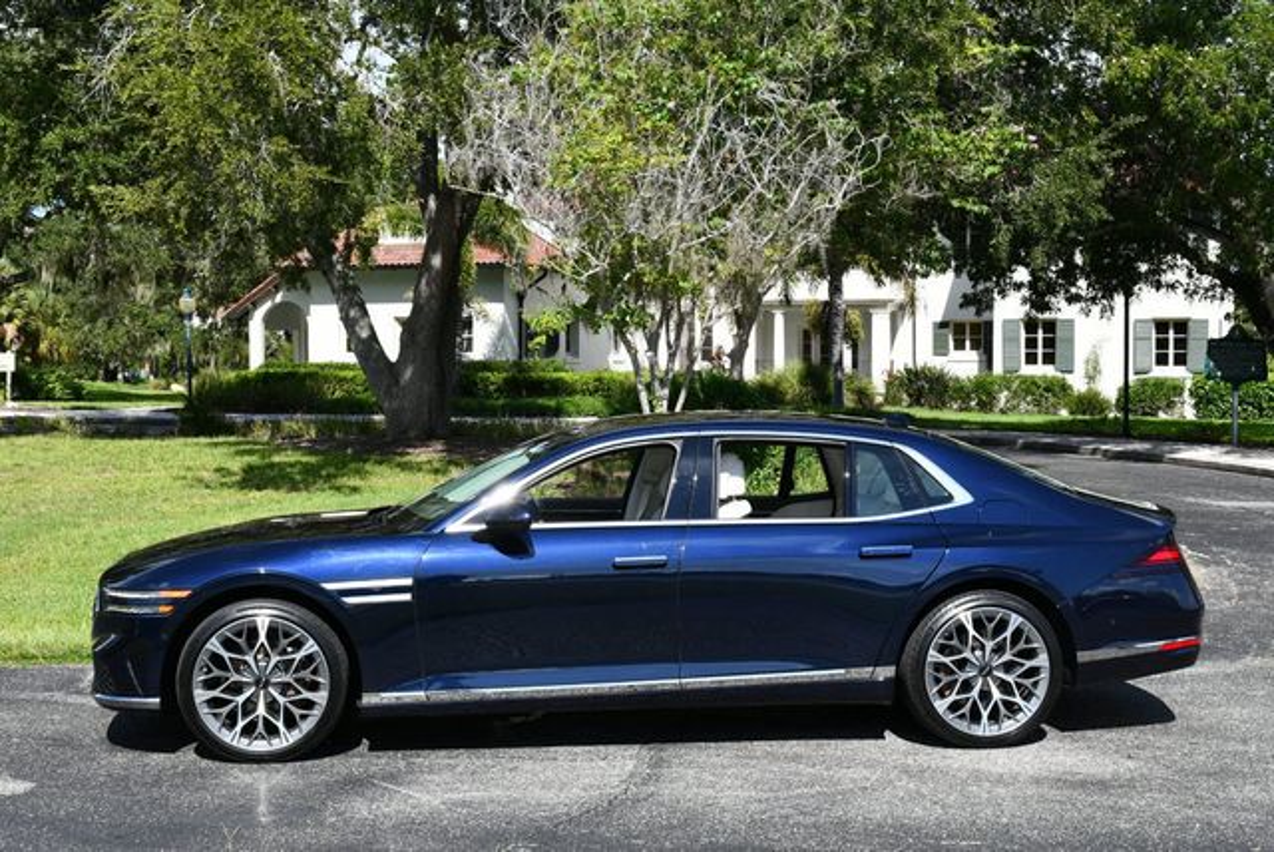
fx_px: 1842
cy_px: 426
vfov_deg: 26.0
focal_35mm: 52
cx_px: 637
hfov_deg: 38.2
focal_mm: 26
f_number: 8
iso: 125
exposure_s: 1/250
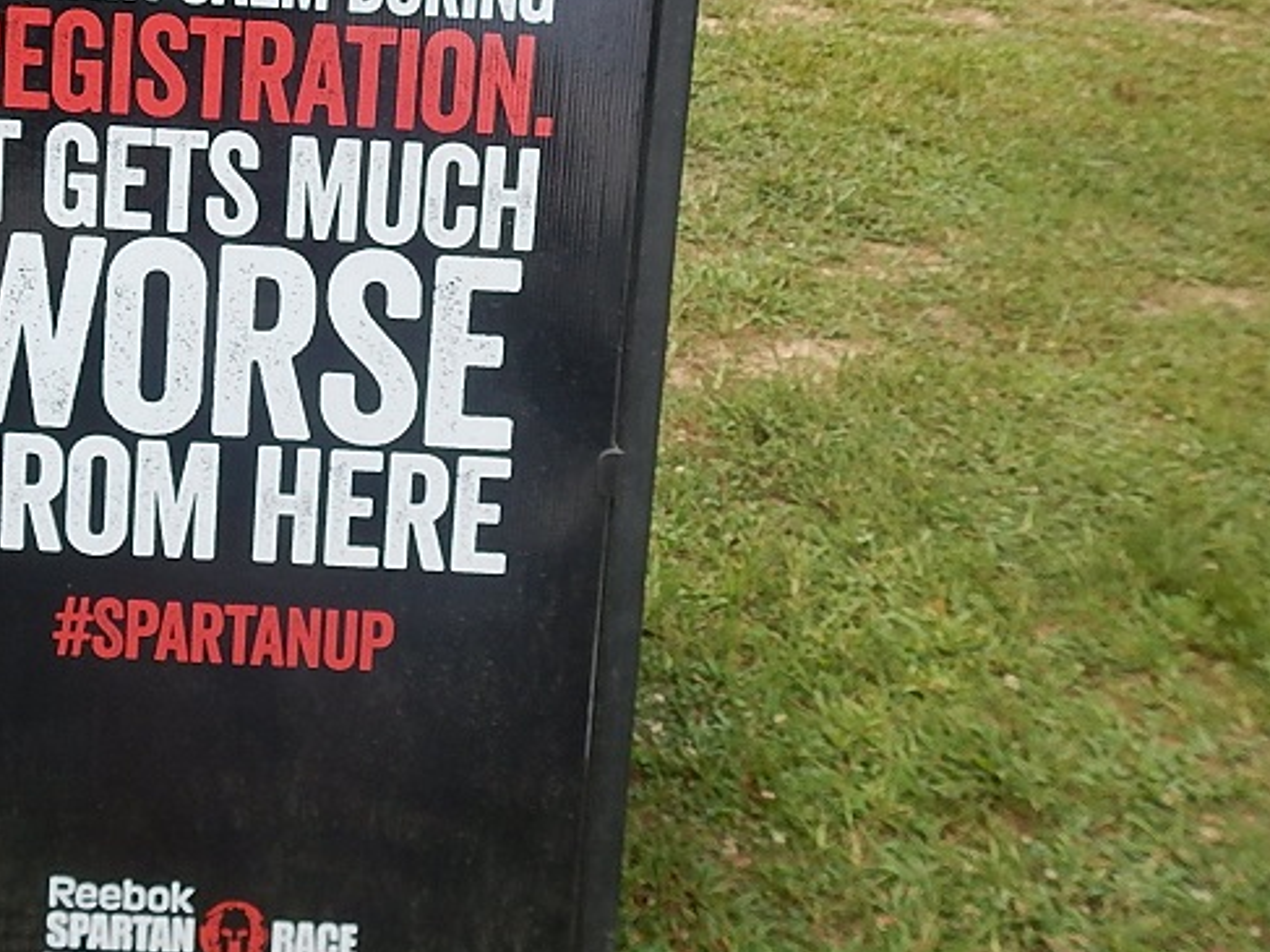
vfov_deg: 31.3
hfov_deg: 40.1
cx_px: 318
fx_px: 1687
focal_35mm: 46
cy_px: 329
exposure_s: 1/200
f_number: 3.9
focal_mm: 5
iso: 125
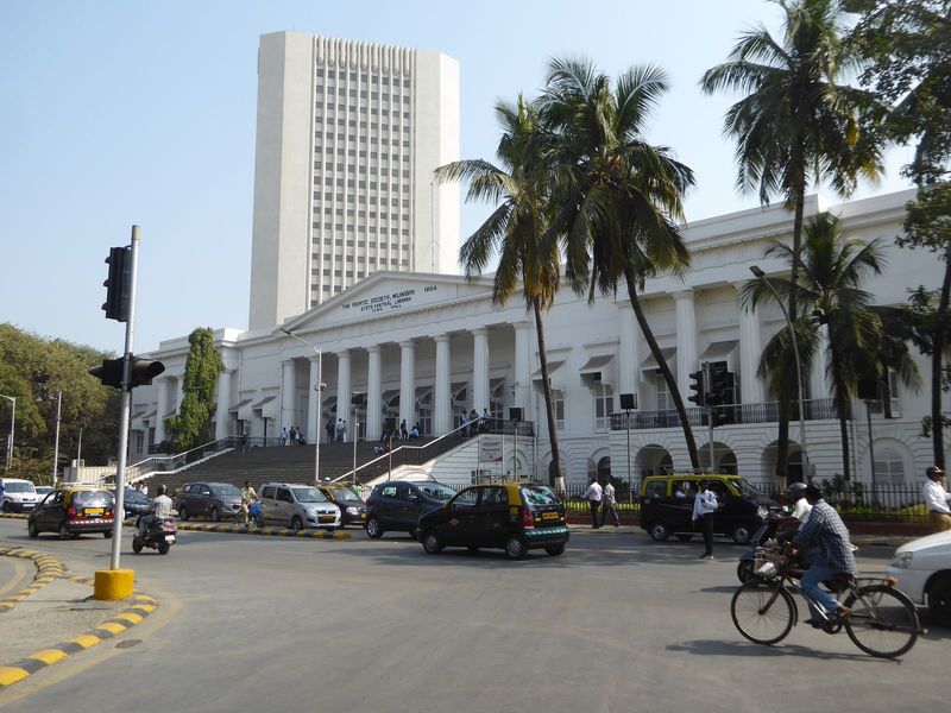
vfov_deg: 44.2
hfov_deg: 56.8
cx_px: 476
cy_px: 356
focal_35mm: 32
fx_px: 879
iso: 80
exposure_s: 1/640
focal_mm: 5.4
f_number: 3.5
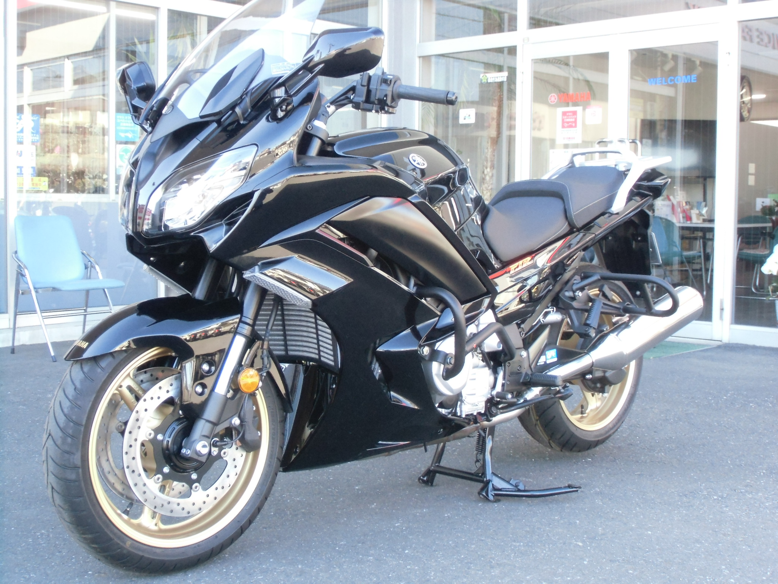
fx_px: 1056
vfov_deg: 30.9
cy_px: 292
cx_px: 389
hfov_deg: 40.4
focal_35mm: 47
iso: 400
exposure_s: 1/60
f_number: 4.2
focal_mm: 8.29
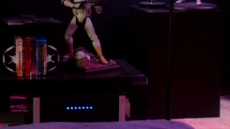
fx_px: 500
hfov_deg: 24.5
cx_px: -9
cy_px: -55
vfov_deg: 14.0
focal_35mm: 82
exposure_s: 1/3
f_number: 2.8
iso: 200
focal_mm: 6.3
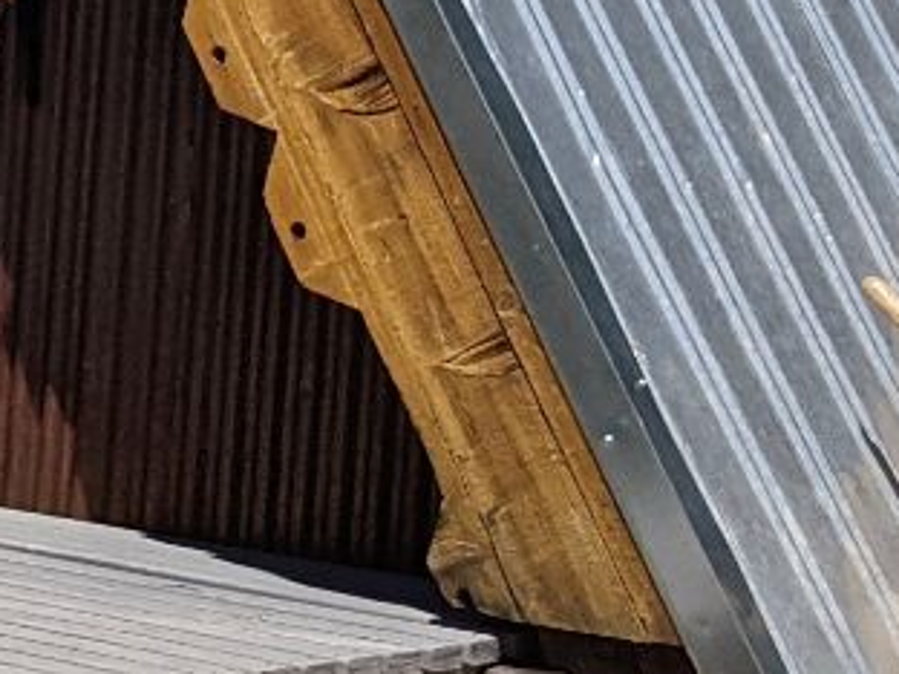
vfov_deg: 8.3
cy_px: -150
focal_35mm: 177
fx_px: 4597
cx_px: -1259
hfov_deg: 9.8
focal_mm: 4.38
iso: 81
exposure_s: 1/11765
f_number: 1.73
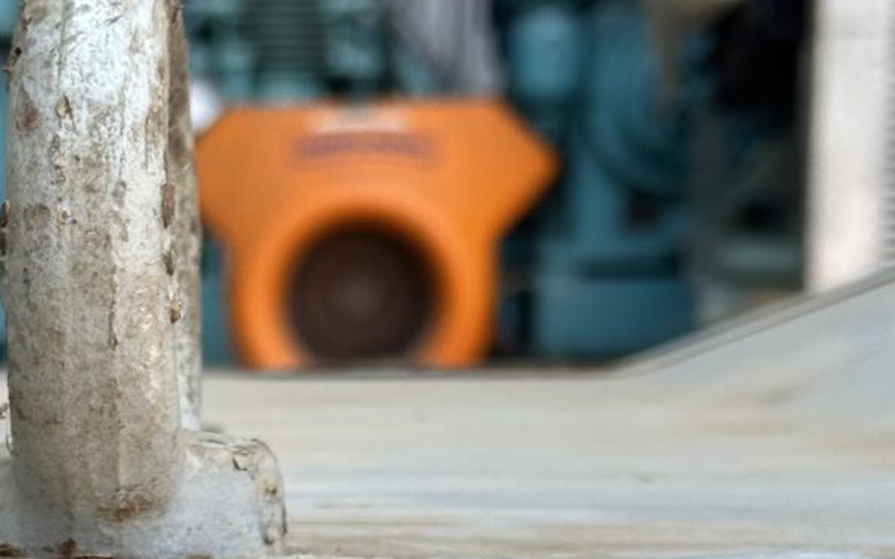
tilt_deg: -11.9
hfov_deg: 17.6
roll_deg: +0.2
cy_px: 820
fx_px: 2853
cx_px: 133
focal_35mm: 117
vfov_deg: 10.8
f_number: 1.78
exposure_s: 1/287
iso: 64
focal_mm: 6.86
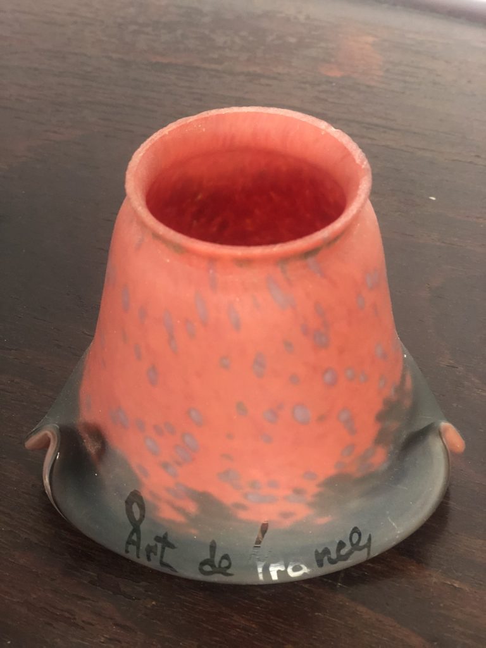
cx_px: 243
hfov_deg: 28.0
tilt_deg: -46.0
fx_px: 973
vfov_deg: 36.8
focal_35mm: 52
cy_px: 324
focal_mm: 6
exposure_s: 1/13
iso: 160
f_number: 2.4
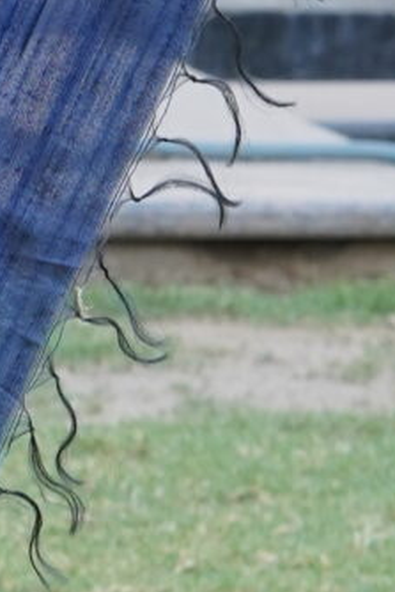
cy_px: -315
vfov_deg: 3.0
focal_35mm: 690
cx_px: -1016
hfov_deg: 2.0
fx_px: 11344
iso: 500
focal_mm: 90
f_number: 9
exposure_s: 1/100
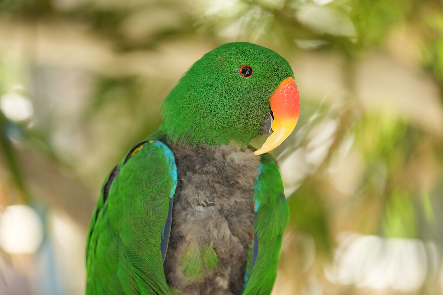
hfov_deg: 5.2
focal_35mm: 400
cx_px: 222
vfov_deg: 3.4
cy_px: 148
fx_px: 4922
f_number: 4.5
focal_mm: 400
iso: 1000
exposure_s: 1/250
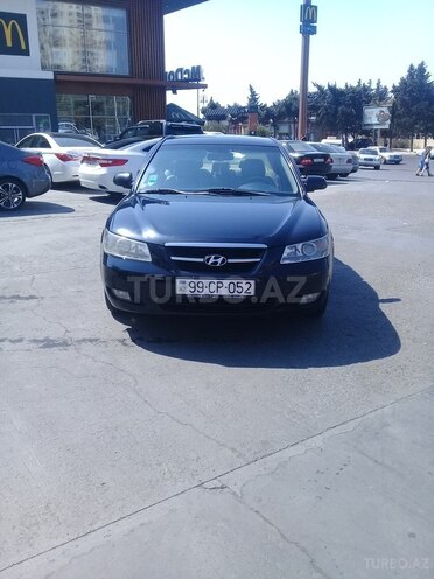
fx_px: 518
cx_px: 217
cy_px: 290
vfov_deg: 58.4
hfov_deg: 45.4
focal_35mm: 31
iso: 50
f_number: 2.2
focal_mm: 3.3
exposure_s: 1/702
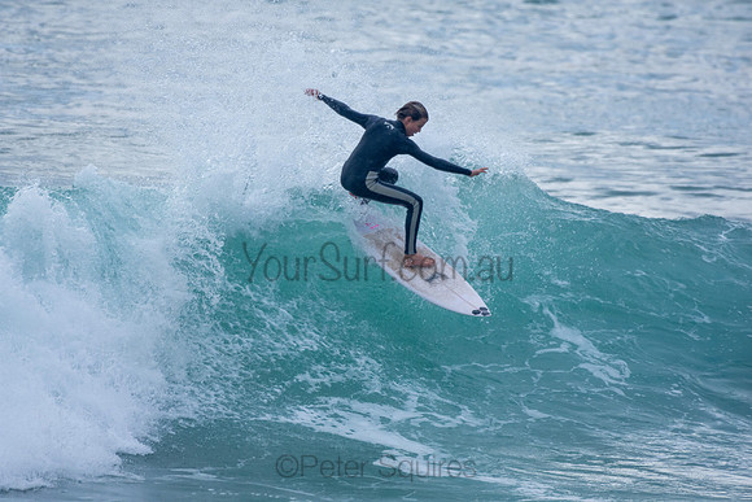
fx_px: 15043
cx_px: 376
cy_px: 251
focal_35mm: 720
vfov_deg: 1.9
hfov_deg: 2.9
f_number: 5.6
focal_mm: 480
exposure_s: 1/1250
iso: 360
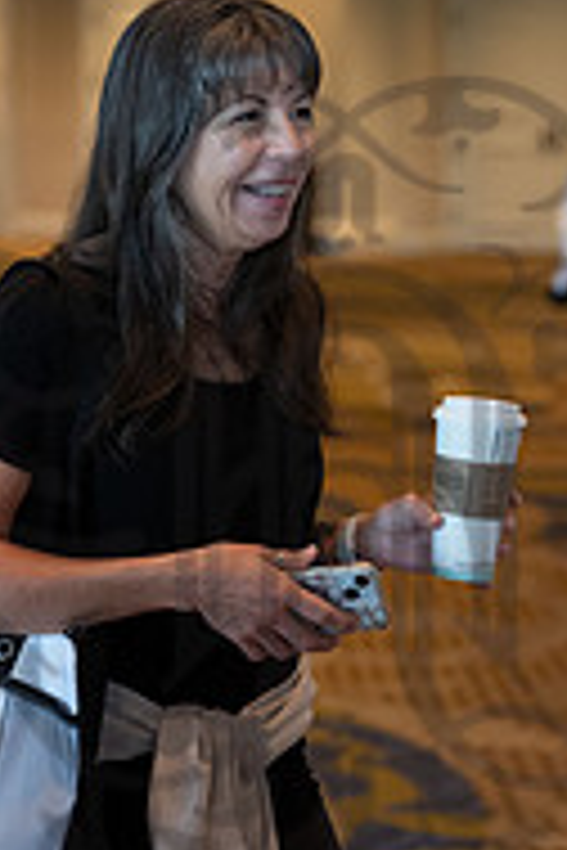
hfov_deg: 11.5
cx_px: 346
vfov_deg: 17.2
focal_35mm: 119
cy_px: 513
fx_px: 2811
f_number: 2.2
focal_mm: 50
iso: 1600
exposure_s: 1/160
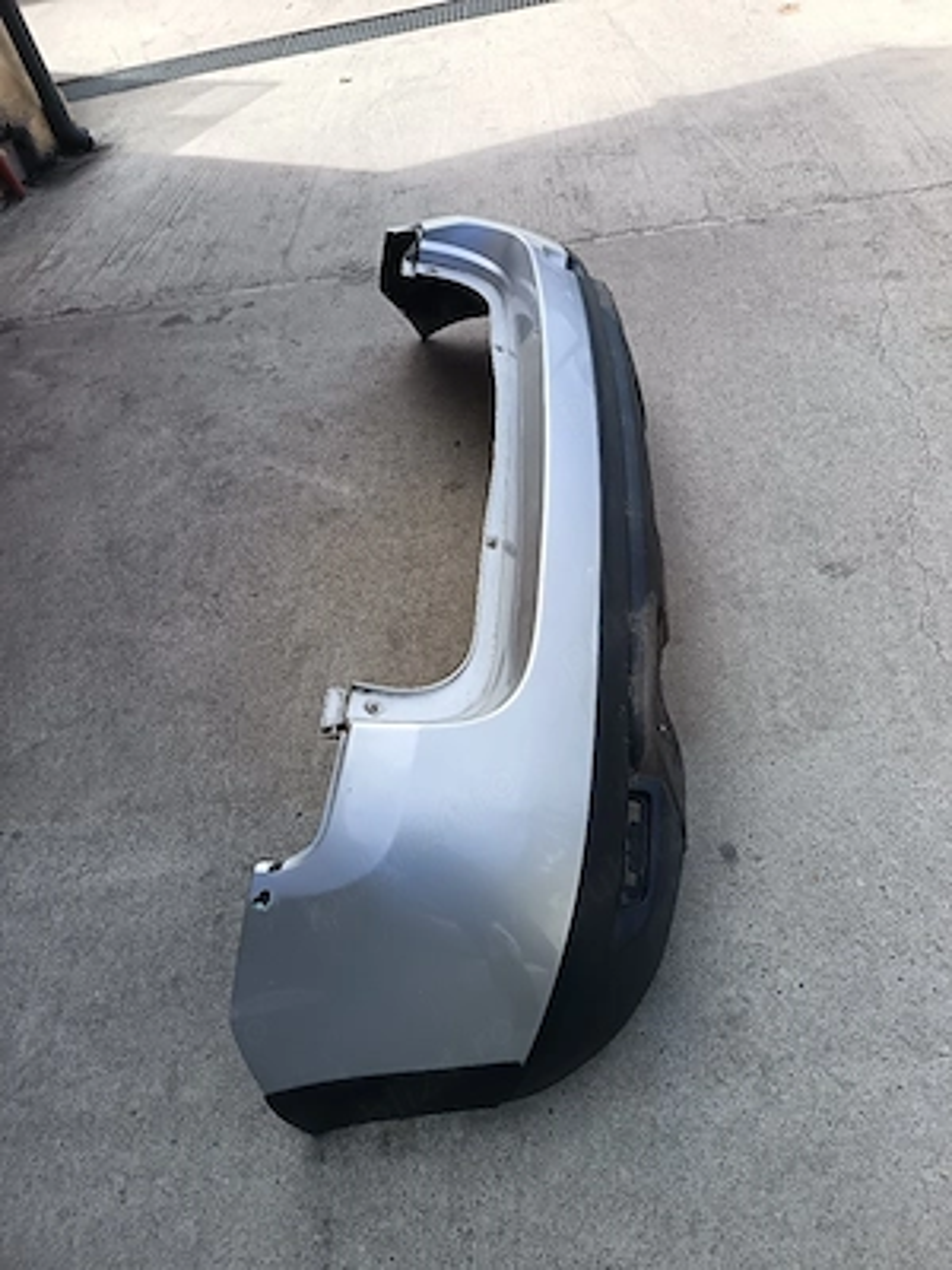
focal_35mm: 24
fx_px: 880
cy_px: 635
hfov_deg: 56.8
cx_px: 476
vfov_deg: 71.6
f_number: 1.75
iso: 373
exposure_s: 1/909
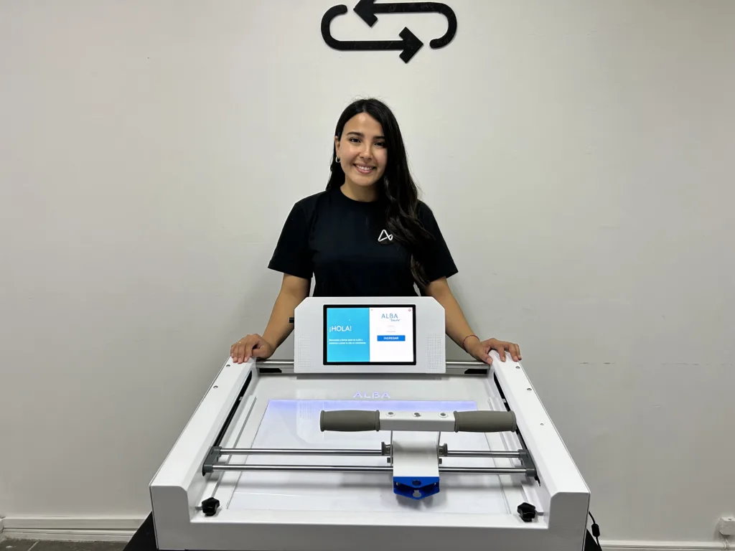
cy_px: 276
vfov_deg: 53.1
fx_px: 552
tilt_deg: -9.4
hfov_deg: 67.3
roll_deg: +0.3
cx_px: 368
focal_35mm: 26
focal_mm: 5.7
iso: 125
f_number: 1.5
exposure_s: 1/100
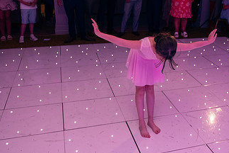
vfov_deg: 31.2
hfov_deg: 44.2
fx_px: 274
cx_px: 166
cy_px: 73
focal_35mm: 43
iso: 1000
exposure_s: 1/160
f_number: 3.5
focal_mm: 24
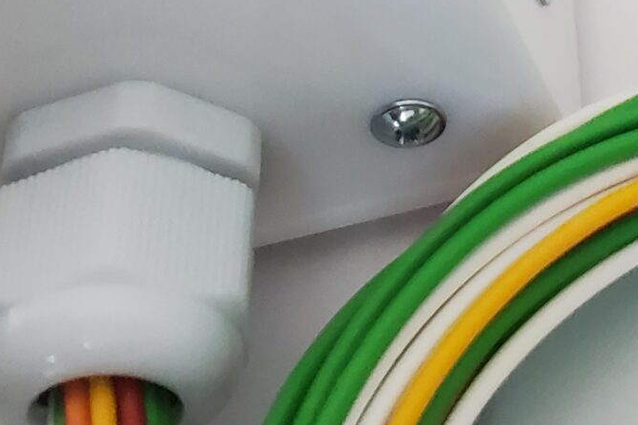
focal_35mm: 103
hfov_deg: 18.8
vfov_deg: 11.9
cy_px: -406
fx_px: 1825
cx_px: 746
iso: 250
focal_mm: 4.3
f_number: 2.4
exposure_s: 1/120
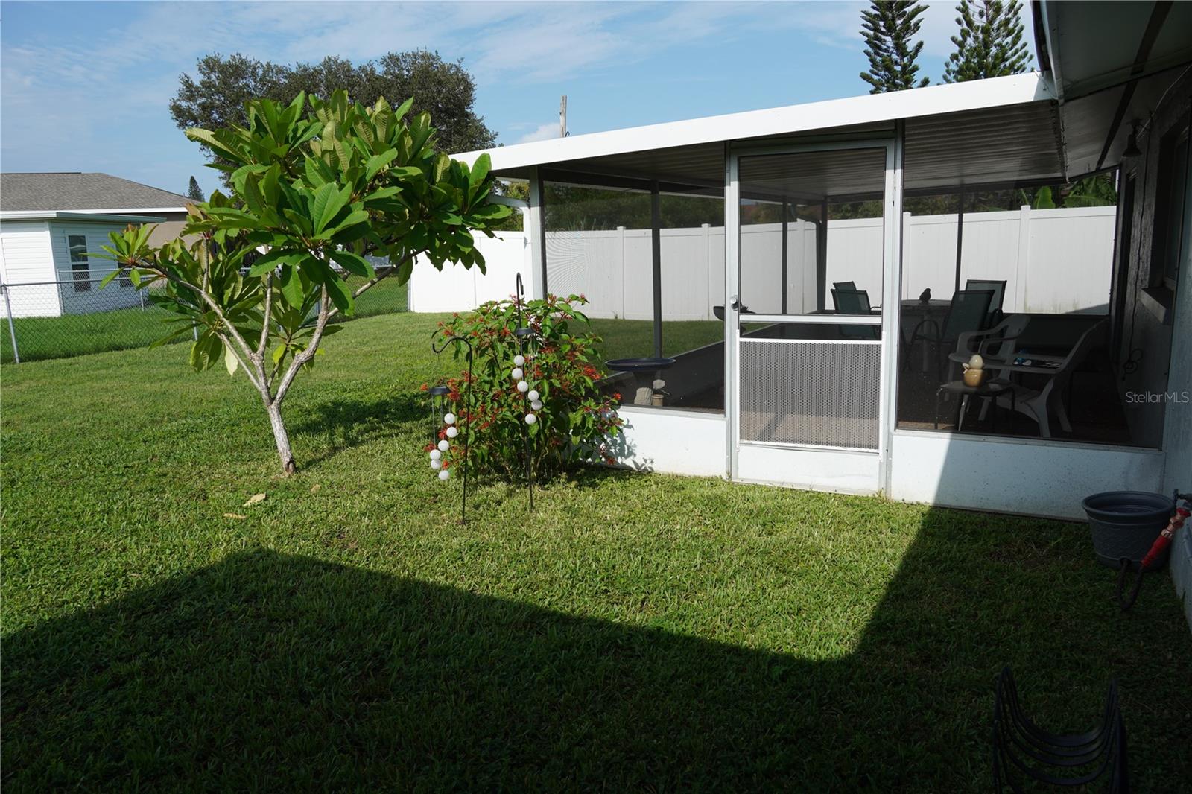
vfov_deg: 47.9
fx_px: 894
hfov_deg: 67.4
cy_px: 397
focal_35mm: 27
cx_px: 596
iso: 100
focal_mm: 18
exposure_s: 1/320
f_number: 8
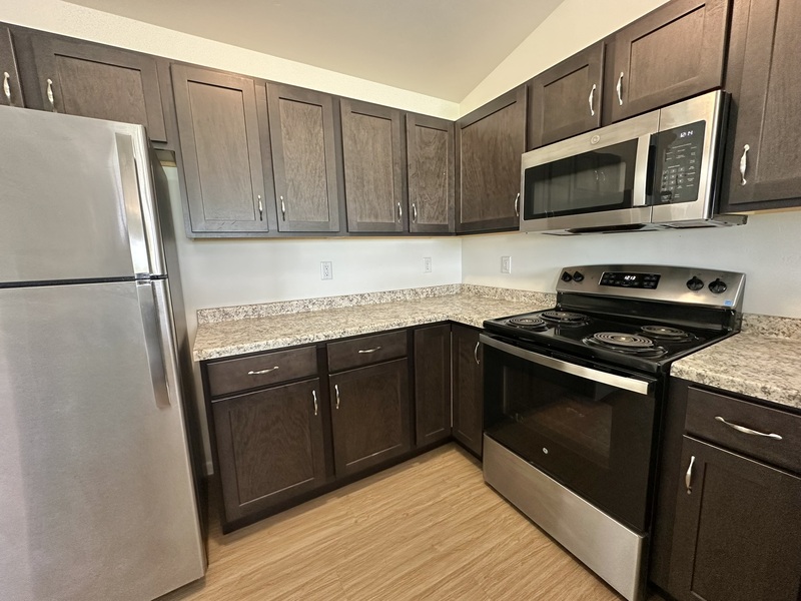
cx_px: 400
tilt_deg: -8.6
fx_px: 324
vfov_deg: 85.7
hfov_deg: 102.1
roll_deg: +1.7
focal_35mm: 14
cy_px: 300
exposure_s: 1/60
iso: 200
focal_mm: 2.22
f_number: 2.2
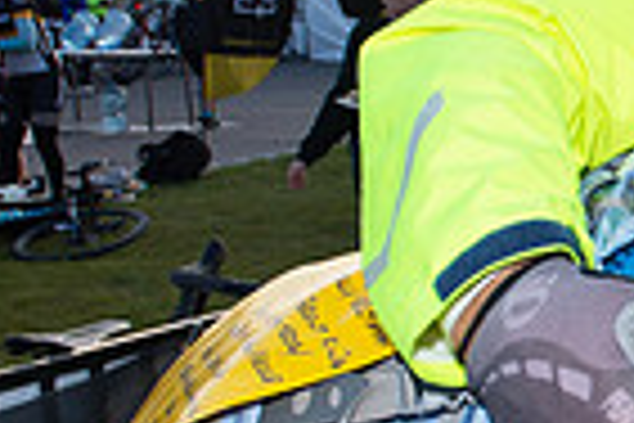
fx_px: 1743
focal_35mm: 99
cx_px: 926
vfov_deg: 13.8
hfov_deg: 18.5
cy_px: 232
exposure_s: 1/100
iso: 640
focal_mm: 24
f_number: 8
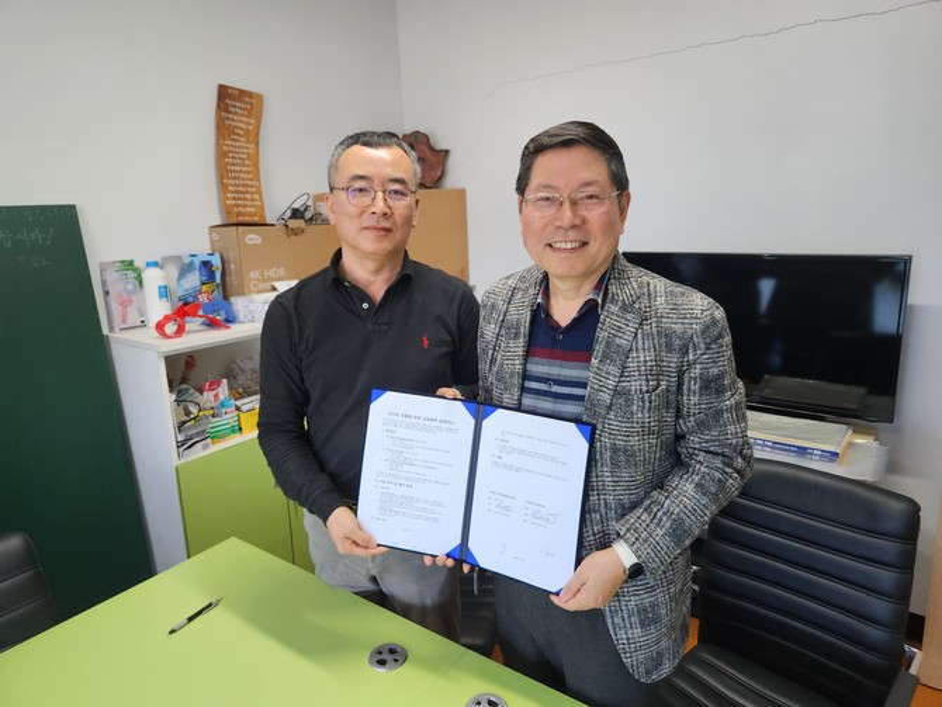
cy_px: 354
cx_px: 471
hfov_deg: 73.9
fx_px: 626
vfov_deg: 58.9
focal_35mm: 23
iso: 200
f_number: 1.8
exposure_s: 1/180
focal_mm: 5.4
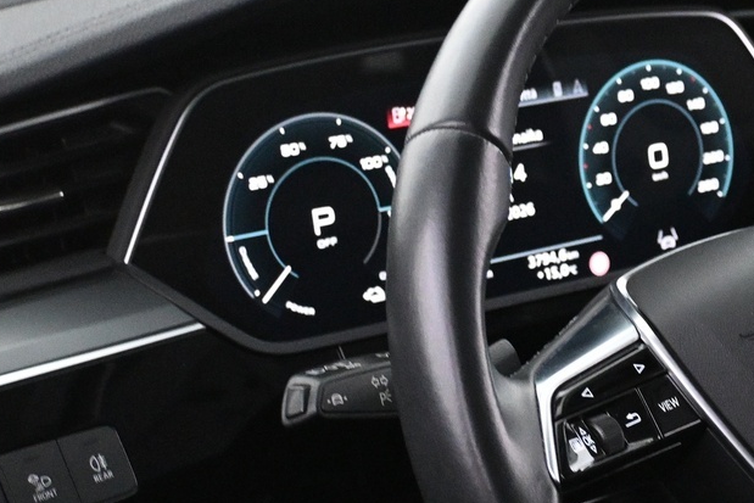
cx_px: 773
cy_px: 298
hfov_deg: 21.6
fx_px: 1892
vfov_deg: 15.1
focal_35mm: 90
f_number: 4.2
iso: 4000
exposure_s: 1/40
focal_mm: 23
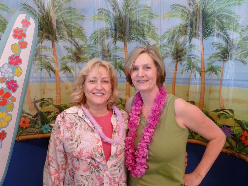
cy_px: 93
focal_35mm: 28
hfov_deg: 63.4
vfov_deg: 49.7
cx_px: 124
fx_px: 201
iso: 400
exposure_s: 1/15
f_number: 3.3
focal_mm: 5
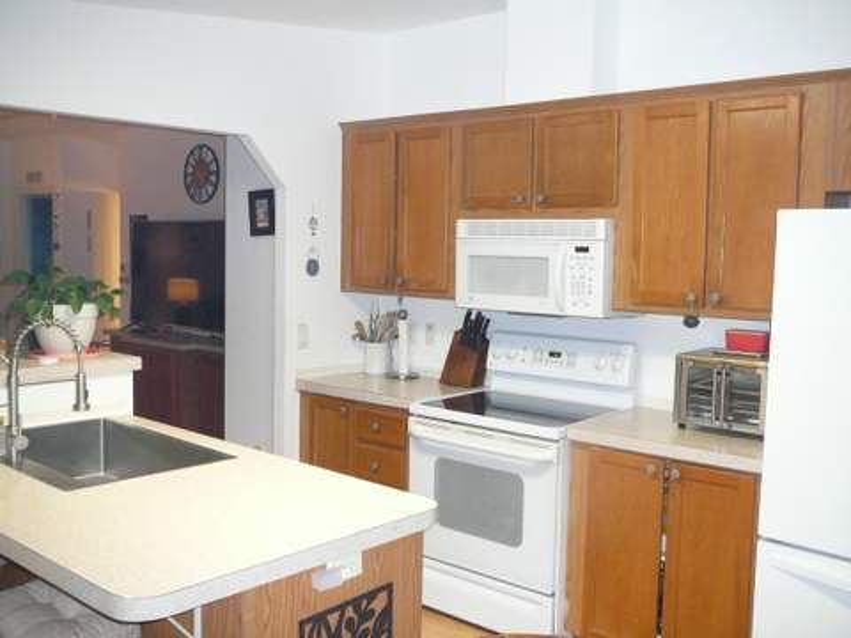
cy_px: 319
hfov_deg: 52.6
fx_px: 860
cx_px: 426
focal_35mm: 35
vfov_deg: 40.7
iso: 320
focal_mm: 5.2
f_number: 2.8
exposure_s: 1/30
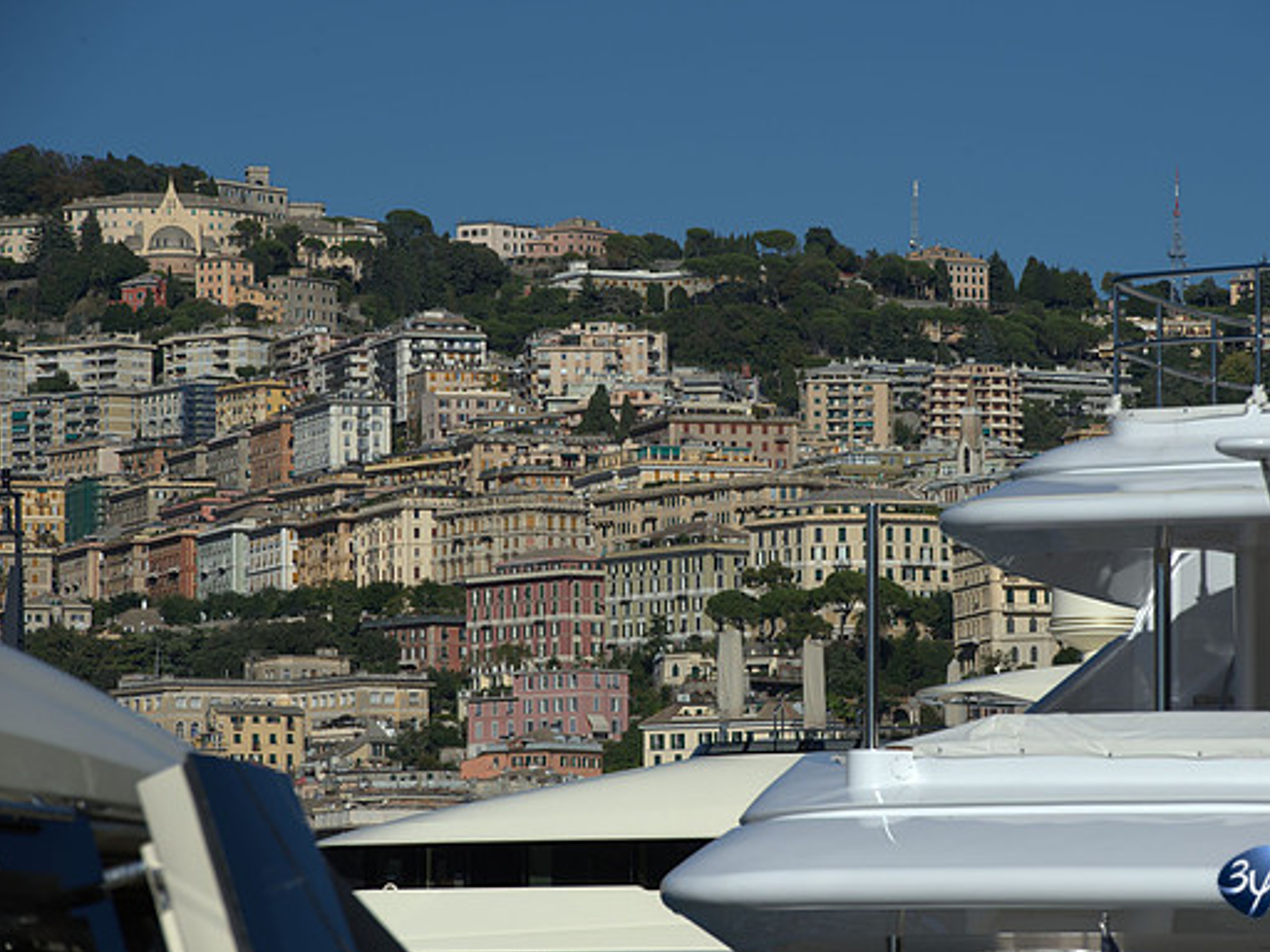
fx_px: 7998
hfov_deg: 9.1
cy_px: 477
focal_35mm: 218
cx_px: 712
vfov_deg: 6.8
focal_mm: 200
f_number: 13
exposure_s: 1/640
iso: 200
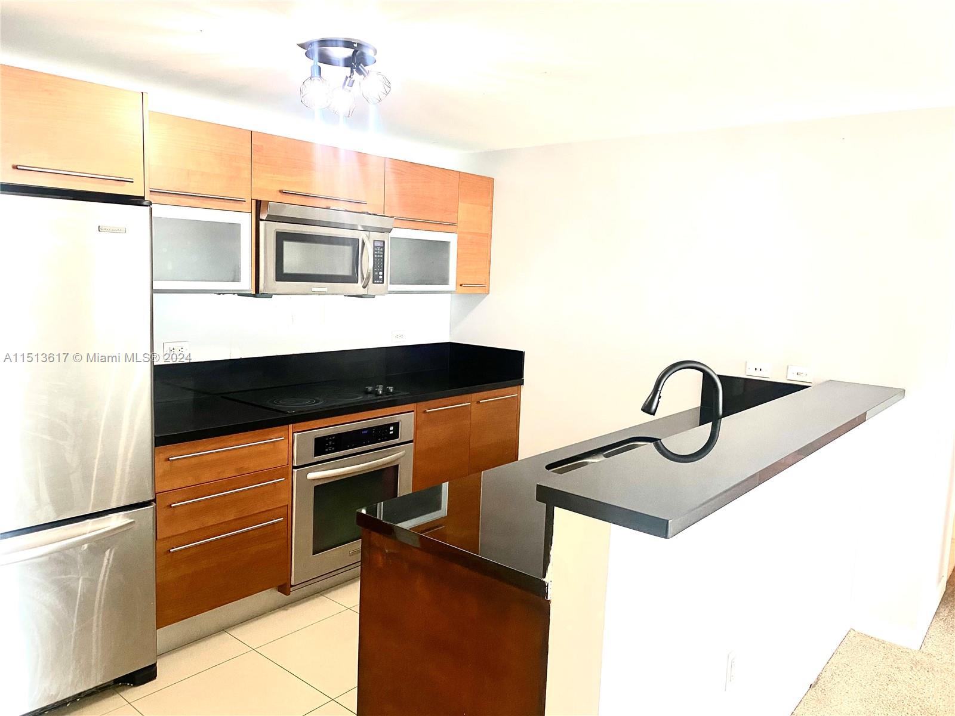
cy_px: 358
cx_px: 478
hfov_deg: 67.3
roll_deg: -2.1
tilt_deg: -7.2
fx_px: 717
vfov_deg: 53.1
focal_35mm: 26
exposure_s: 1/60
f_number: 1.8
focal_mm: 4.25
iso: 160
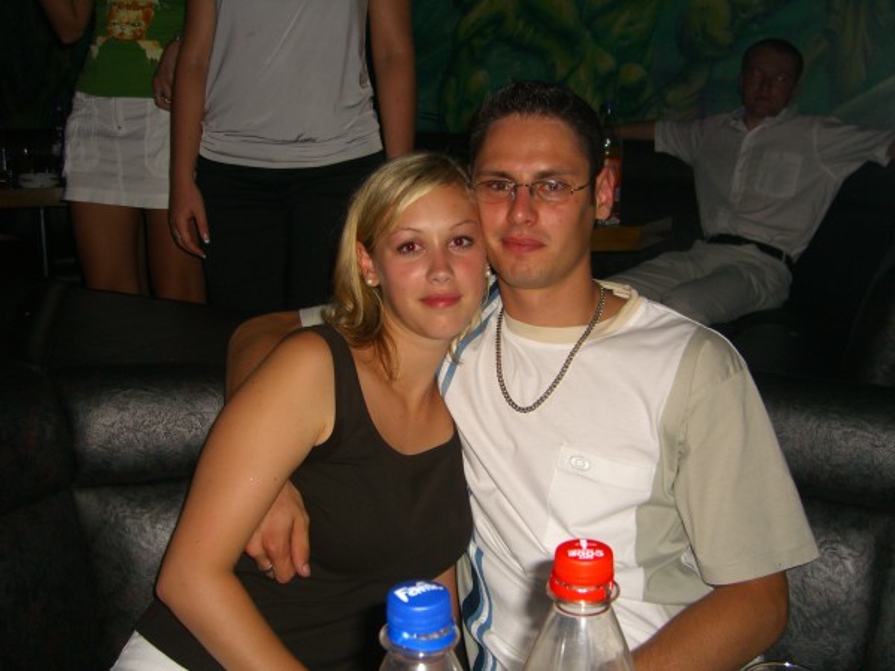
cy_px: 336
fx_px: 982
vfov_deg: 37.7
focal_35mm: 38
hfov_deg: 49.0
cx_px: 448
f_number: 2.8
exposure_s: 1/60
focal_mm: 7.9
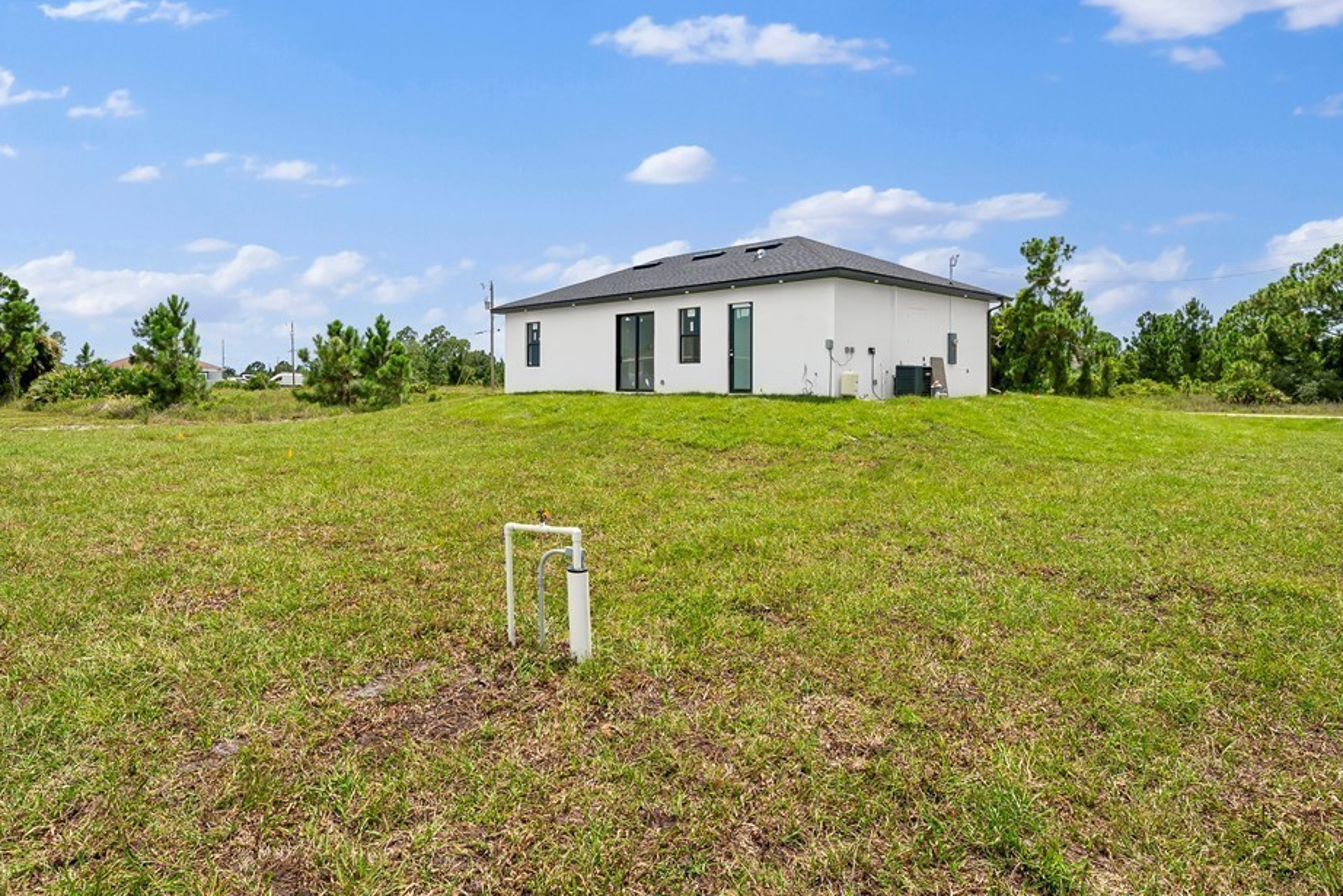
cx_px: 655
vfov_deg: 61.7
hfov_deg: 84.0
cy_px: 385
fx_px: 746
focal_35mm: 20
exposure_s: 1/160
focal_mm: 17
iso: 200
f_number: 9
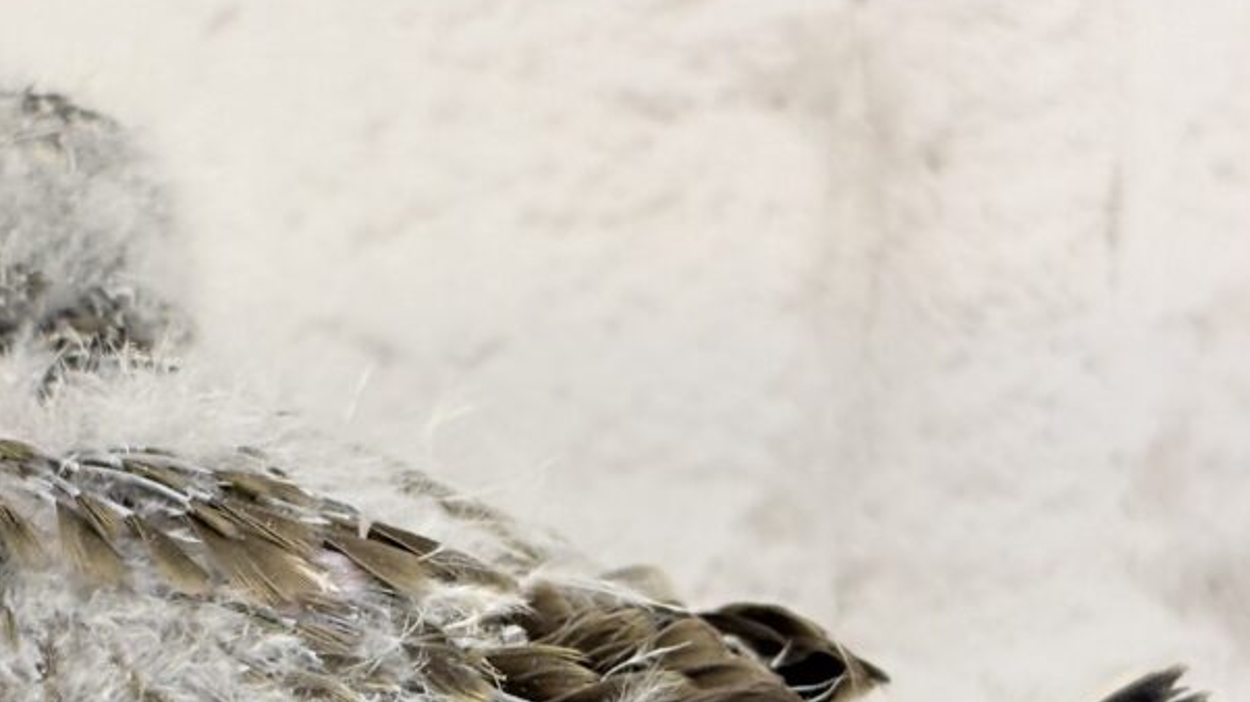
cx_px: 349
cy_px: 511
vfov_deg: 10.7
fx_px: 3744
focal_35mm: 113
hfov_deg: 18.9
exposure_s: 1/50
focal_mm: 5.96
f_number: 1.6
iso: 64
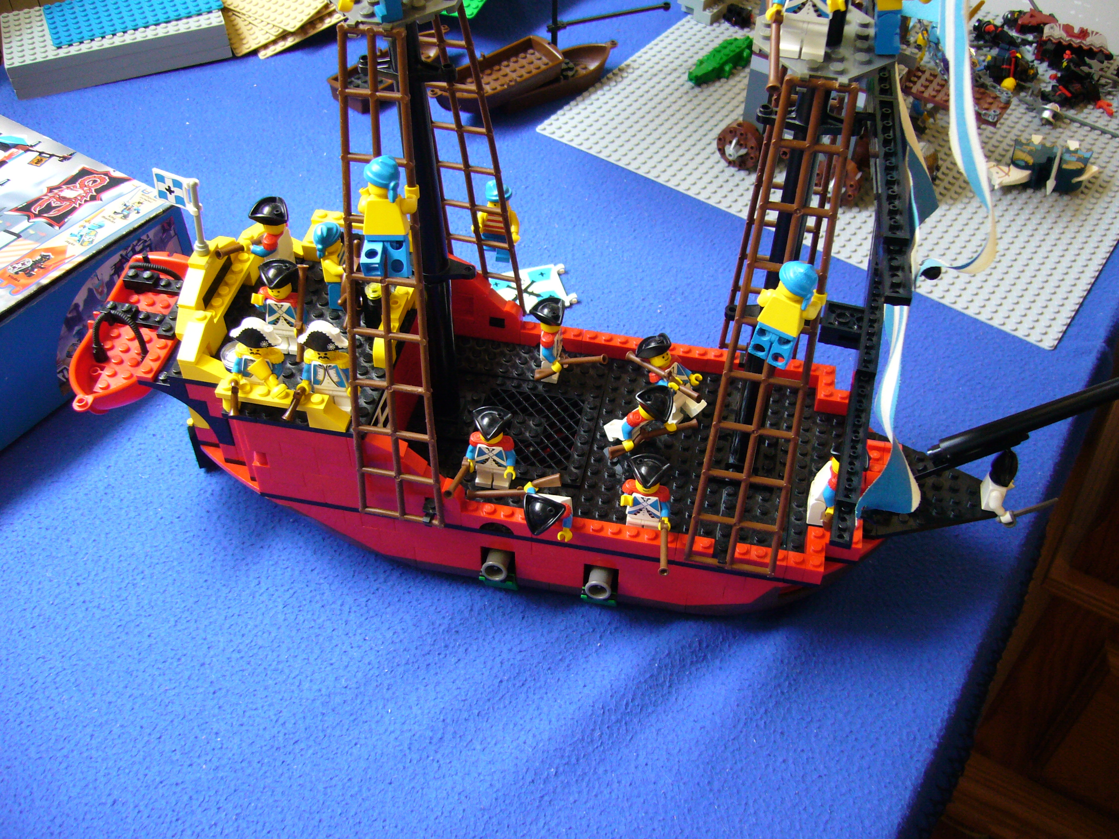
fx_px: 1131
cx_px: 560
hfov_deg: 52.6
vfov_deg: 40.7
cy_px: 420
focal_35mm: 35
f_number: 2.8
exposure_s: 1/15
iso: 200
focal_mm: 5.8
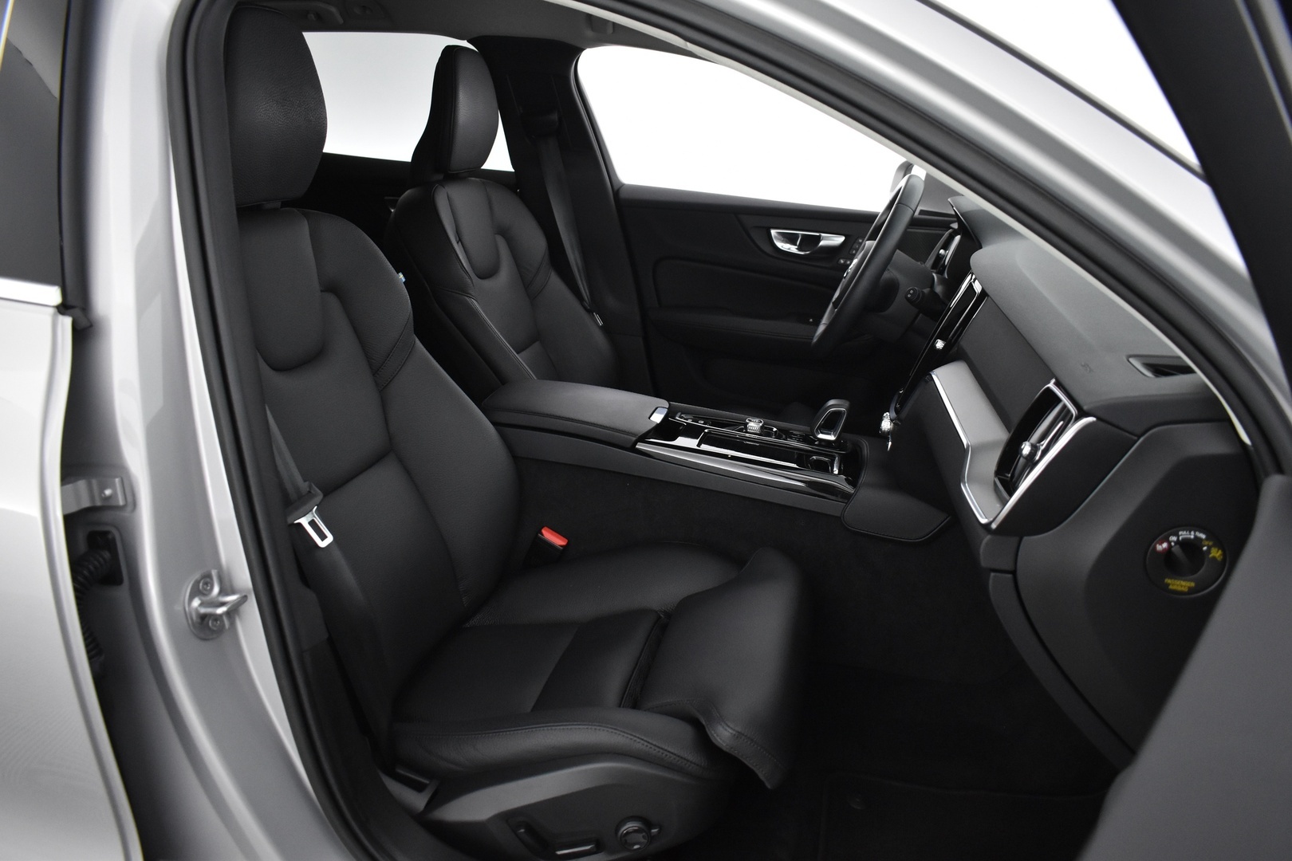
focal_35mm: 27
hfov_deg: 67.4
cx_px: 646
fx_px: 969
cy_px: 430
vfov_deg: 47.9
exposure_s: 1/30
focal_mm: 18
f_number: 3.5
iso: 2000
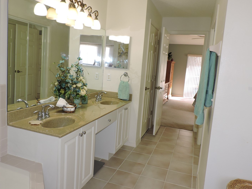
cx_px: 123
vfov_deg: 51.3
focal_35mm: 27
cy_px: 88
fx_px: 197
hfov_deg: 65.3
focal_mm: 4.3
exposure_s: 1/30
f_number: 3
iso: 200
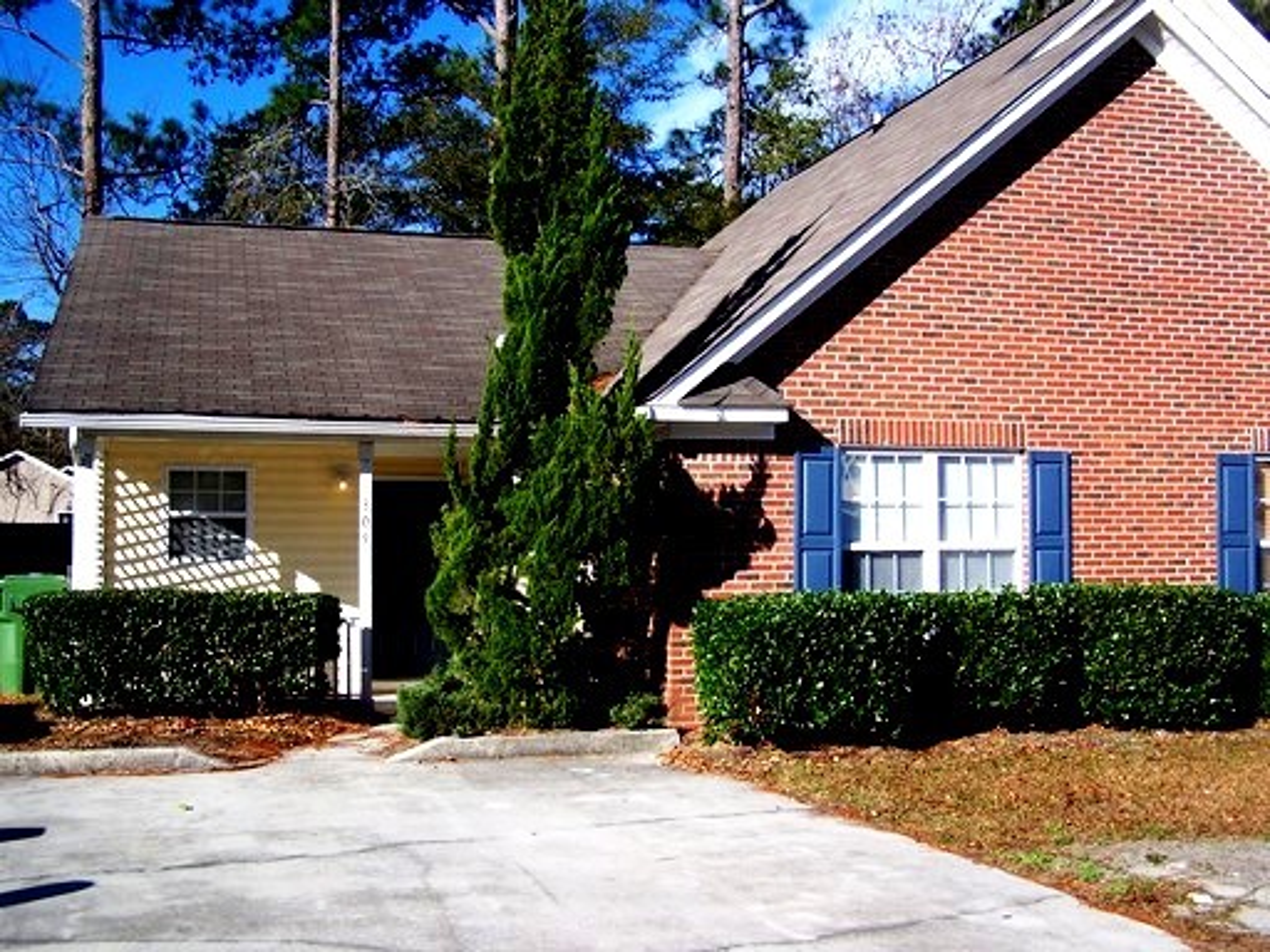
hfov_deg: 49.0
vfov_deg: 37.7
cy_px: 476
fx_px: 1394
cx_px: 635
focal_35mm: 38
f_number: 2.8
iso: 80
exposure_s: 1/1000
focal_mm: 6.3
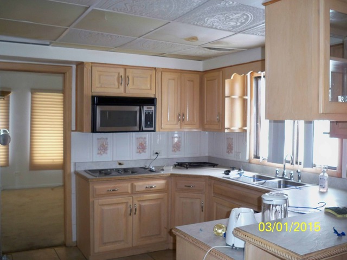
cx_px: 174
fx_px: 351
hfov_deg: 52.6
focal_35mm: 35
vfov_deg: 40.7
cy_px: 130
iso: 200
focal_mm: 6.3
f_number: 3.1
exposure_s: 1/60
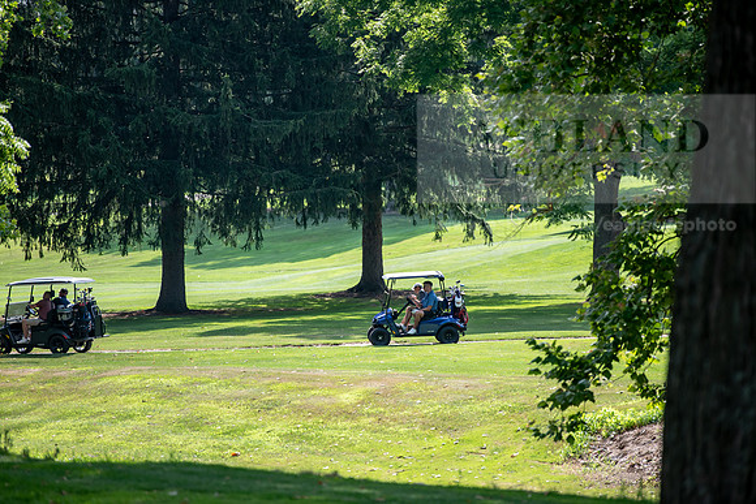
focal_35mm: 200
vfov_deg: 6.9
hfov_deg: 10.3
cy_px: 252
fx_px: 4201
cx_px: 378
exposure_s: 1/800
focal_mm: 200
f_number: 3.5
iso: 250
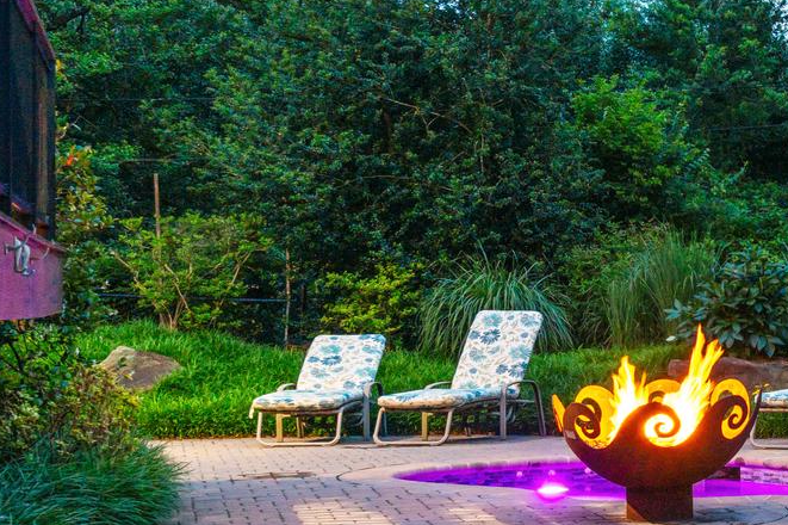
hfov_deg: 19.6
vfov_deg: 14.7
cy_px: 254
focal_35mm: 93
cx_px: 1106
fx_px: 2035
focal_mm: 30
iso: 500
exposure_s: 1/3
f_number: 8
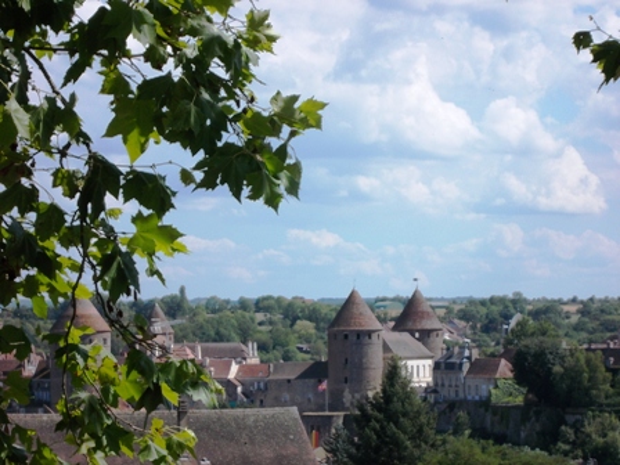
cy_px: 232
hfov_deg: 15.5
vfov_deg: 11.7
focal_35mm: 127
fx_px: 2275
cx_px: 310
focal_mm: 17.9
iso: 80
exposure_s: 1/320
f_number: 6.3
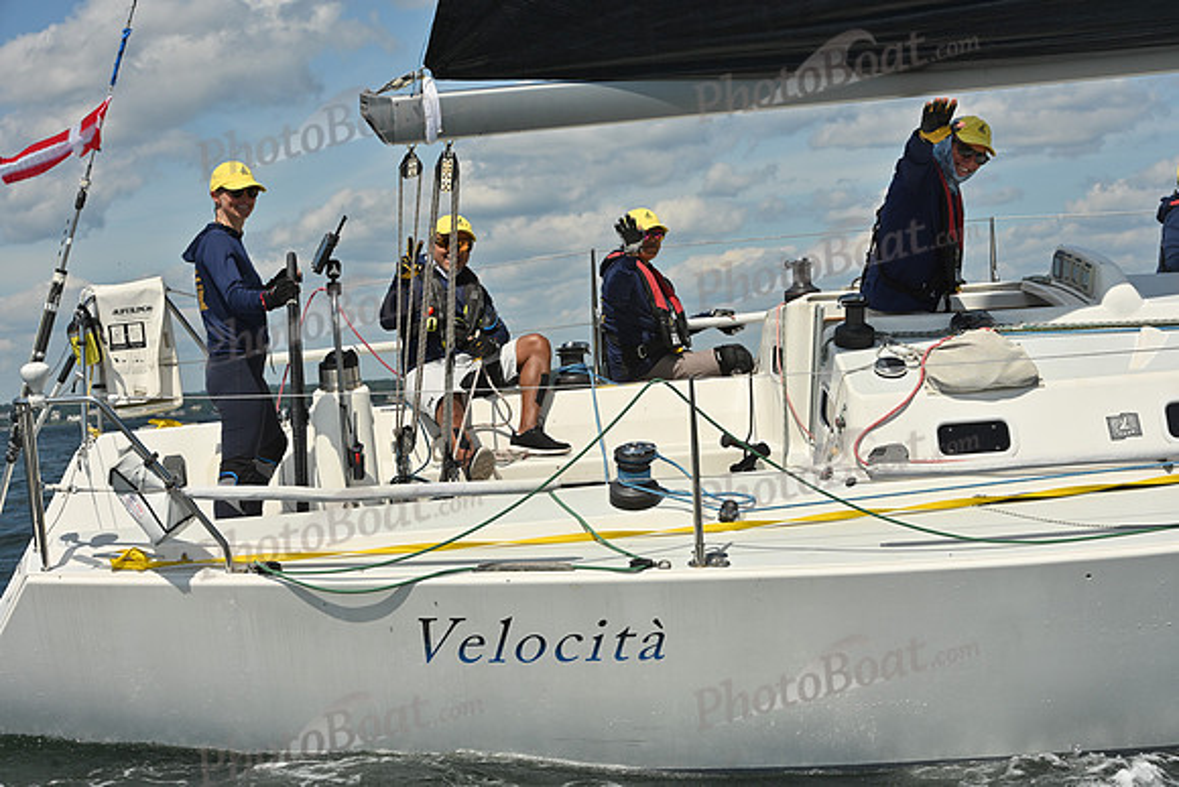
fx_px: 2457
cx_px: 590
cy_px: 394
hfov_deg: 27.0
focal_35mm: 75
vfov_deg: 18.2
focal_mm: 75
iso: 250
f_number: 11
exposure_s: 1/1250
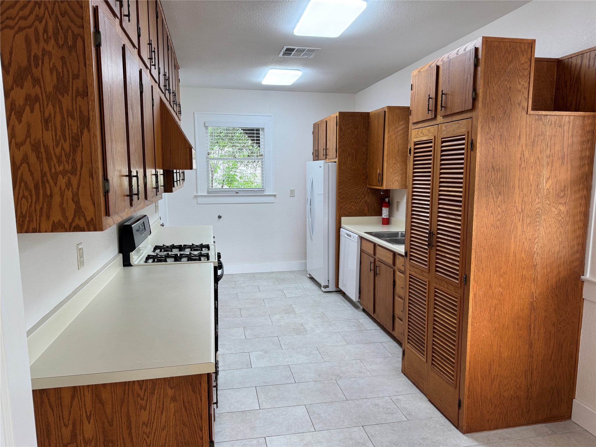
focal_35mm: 24
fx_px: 413
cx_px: 298
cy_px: 224
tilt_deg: -6.4
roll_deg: +0.2
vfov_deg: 56.8
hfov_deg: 71.6
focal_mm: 6.76
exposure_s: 1/120
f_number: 1.78
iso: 125
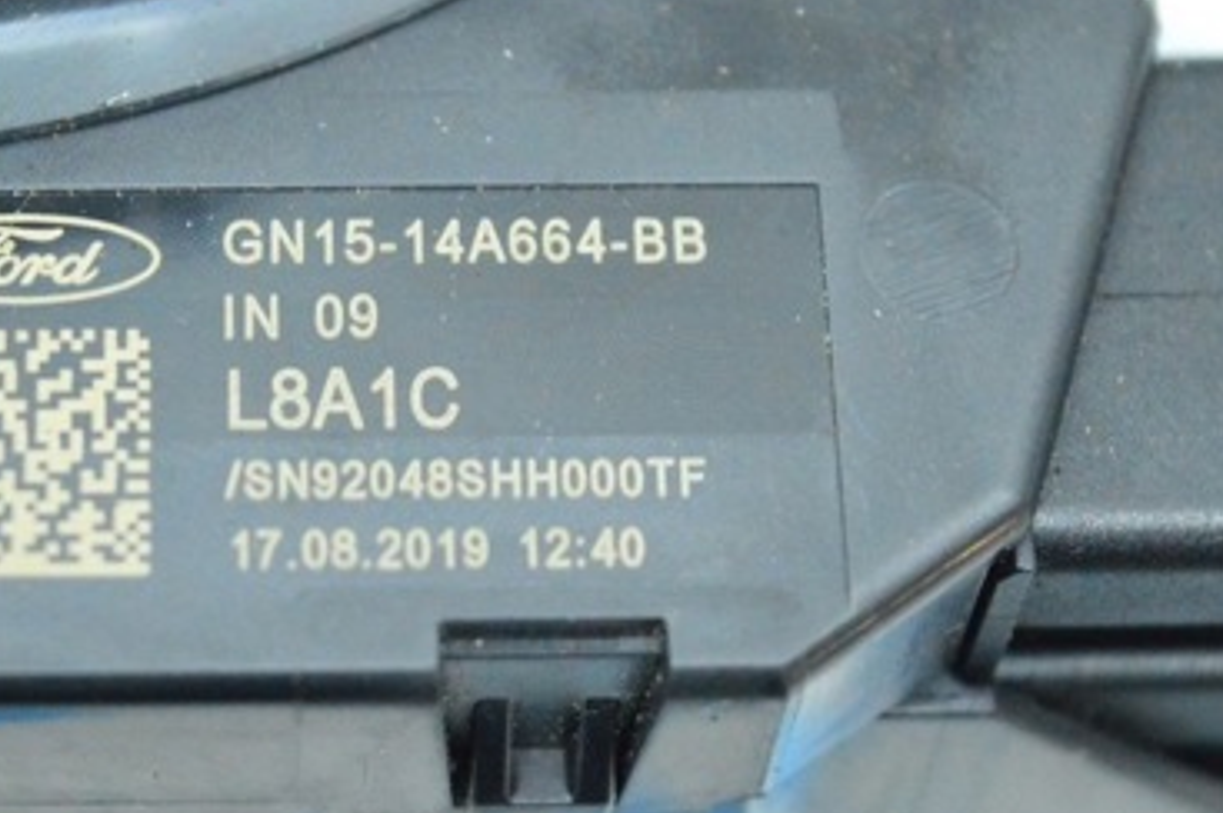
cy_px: 345
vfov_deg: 9.5
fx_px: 4883
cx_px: 327
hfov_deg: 14.2
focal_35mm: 144
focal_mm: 55
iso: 6400
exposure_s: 1/80
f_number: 6.3
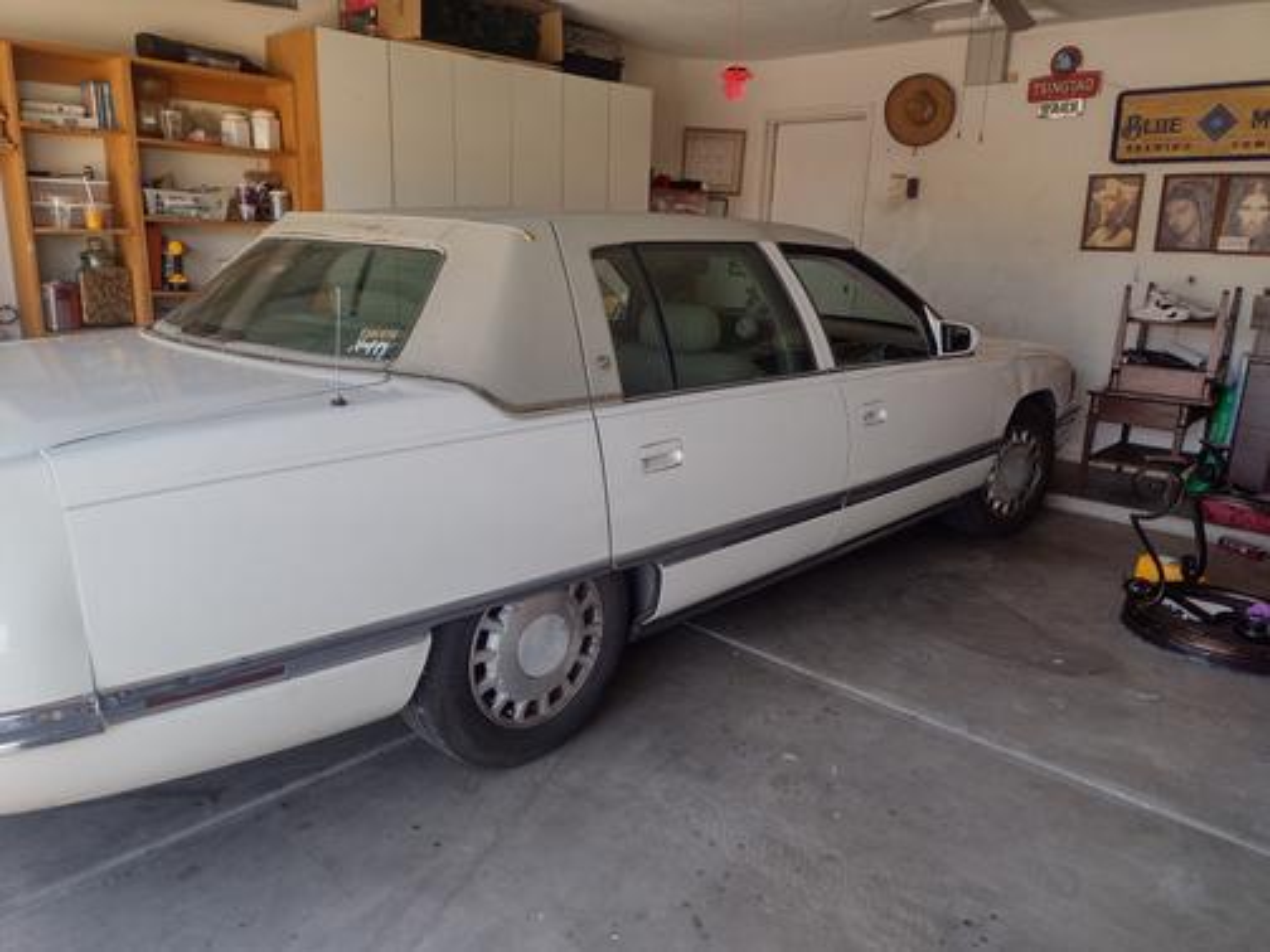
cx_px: 635
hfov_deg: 65.3
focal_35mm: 27
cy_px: 476
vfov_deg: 51.4
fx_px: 991
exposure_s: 1/224
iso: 100
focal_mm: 4.71
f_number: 1.7
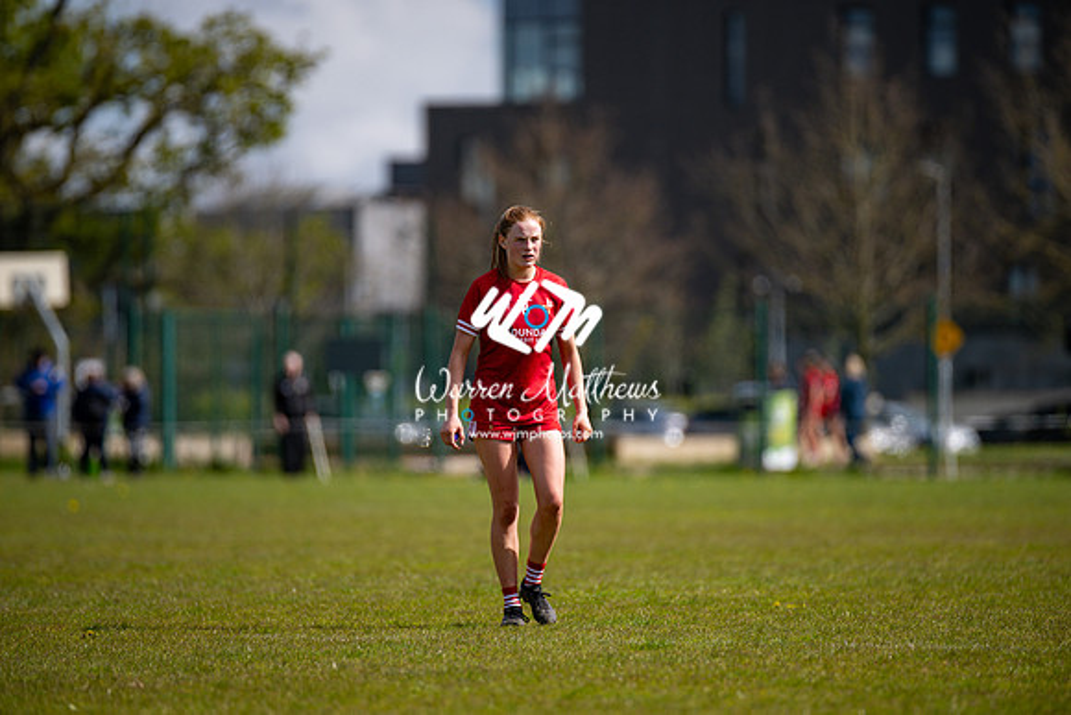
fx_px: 8927
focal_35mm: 300
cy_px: 358
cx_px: 536
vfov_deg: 4.6
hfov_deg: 6.9
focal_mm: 300
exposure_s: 1/4000
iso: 200
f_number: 2.8
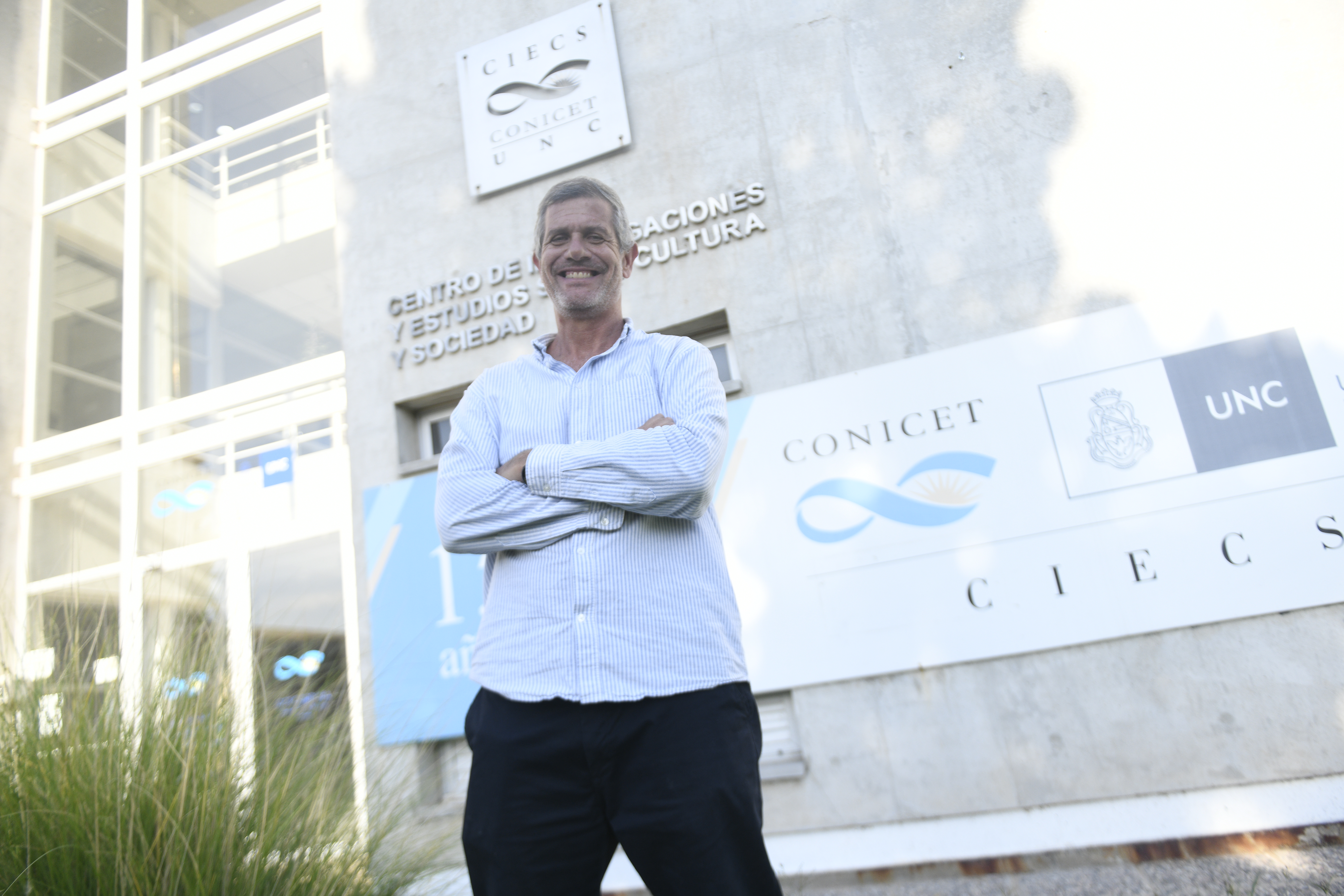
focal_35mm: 24
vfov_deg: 53.1
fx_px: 896
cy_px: 448
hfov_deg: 73.7
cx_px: 672
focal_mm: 24
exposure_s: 1/2500
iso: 500
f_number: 2.8
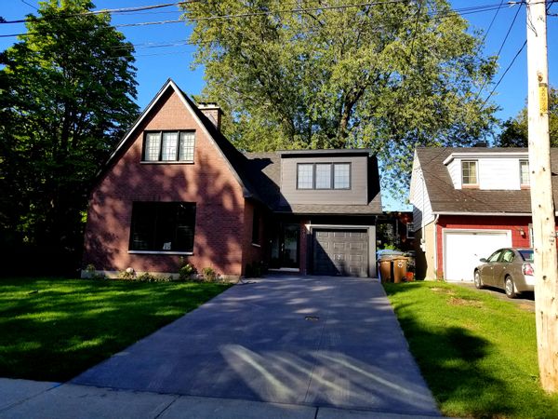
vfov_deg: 53.1
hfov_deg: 67.3
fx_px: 419
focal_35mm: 26
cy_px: 210
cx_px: 279
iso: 50
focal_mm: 4.25
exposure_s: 1/1484
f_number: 1.7
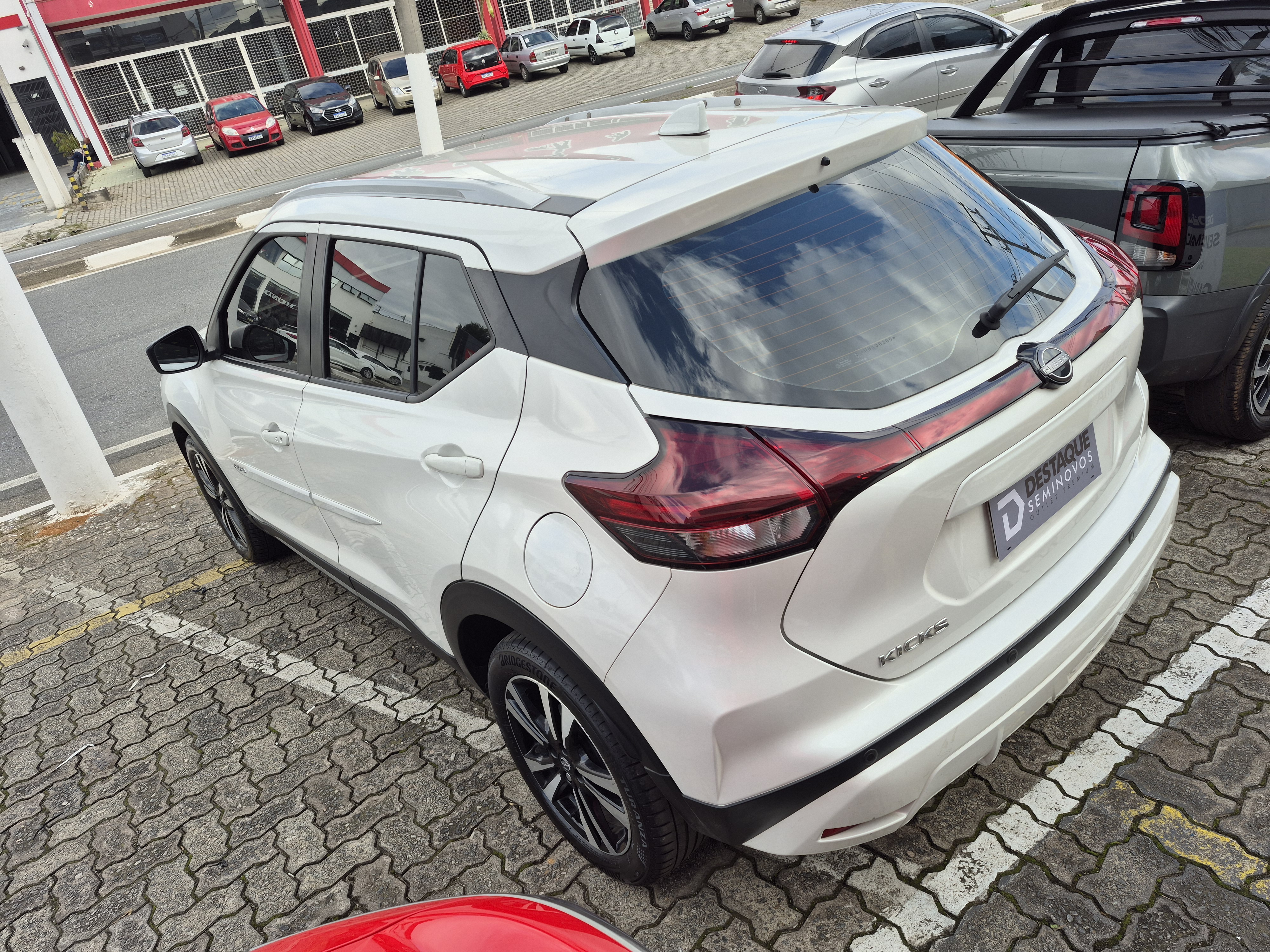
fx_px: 844
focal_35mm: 23
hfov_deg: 73.9
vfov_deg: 58.9
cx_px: 635
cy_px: 476
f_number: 1.8
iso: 25
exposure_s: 1/832
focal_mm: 5.4
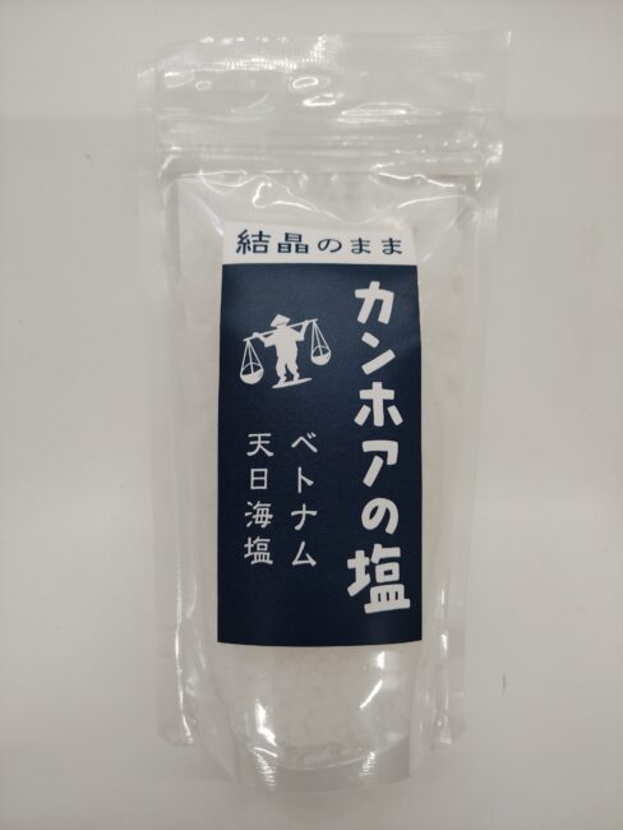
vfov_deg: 73.9
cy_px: 415
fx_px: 552
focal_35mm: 23
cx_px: 312
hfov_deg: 58.9
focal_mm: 5.56
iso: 163
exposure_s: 1/120
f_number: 1.88
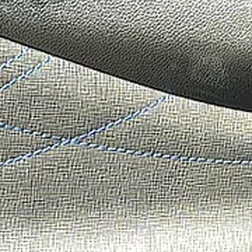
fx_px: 1186
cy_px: 186
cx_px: 442
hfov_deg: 11.3
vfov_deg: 12.1
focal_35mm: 144
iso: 80
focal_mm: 6.86
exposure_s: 1/719
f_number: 1.78
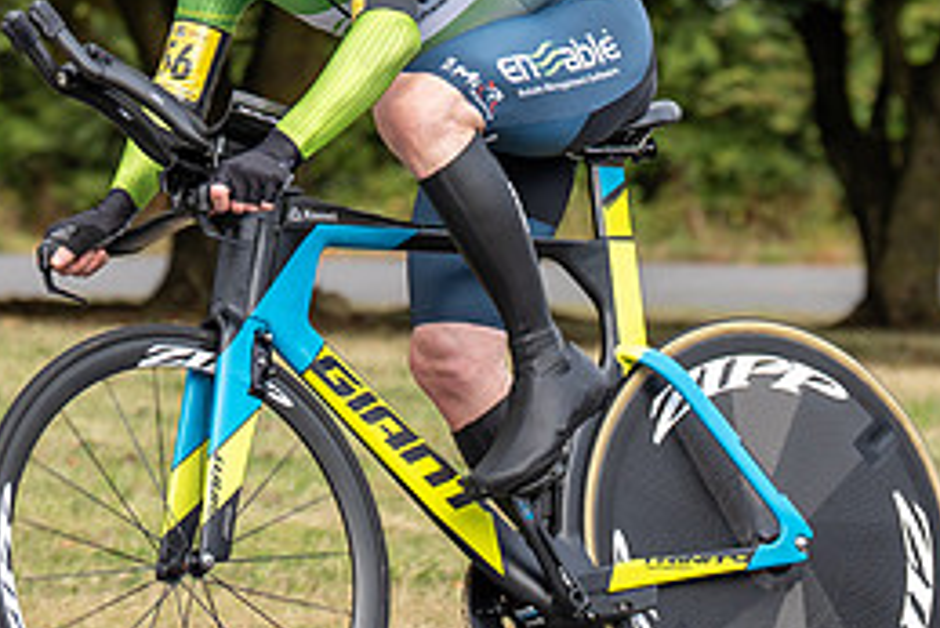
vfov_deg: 4.5
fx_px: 7968
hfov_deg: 6.7
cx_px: 182
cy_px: 83
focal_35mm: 305
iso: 200
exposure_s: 1/1000
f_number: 3.5
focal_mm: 92
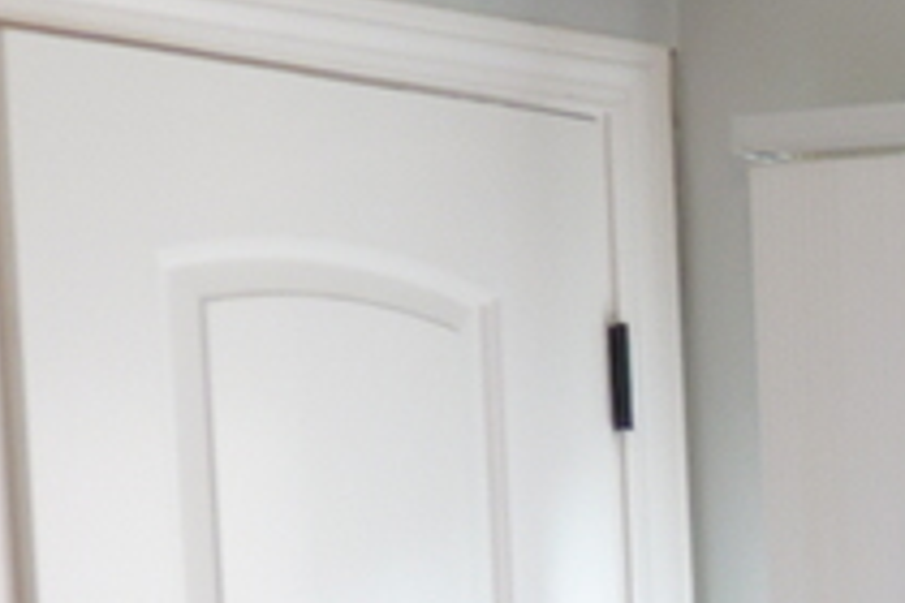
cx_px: 2478
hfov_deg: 9.4
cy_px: 1486
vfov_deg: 7.0
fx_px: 4650
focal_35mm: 185
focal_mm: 24
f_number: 4
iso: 2000
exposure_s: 1/160
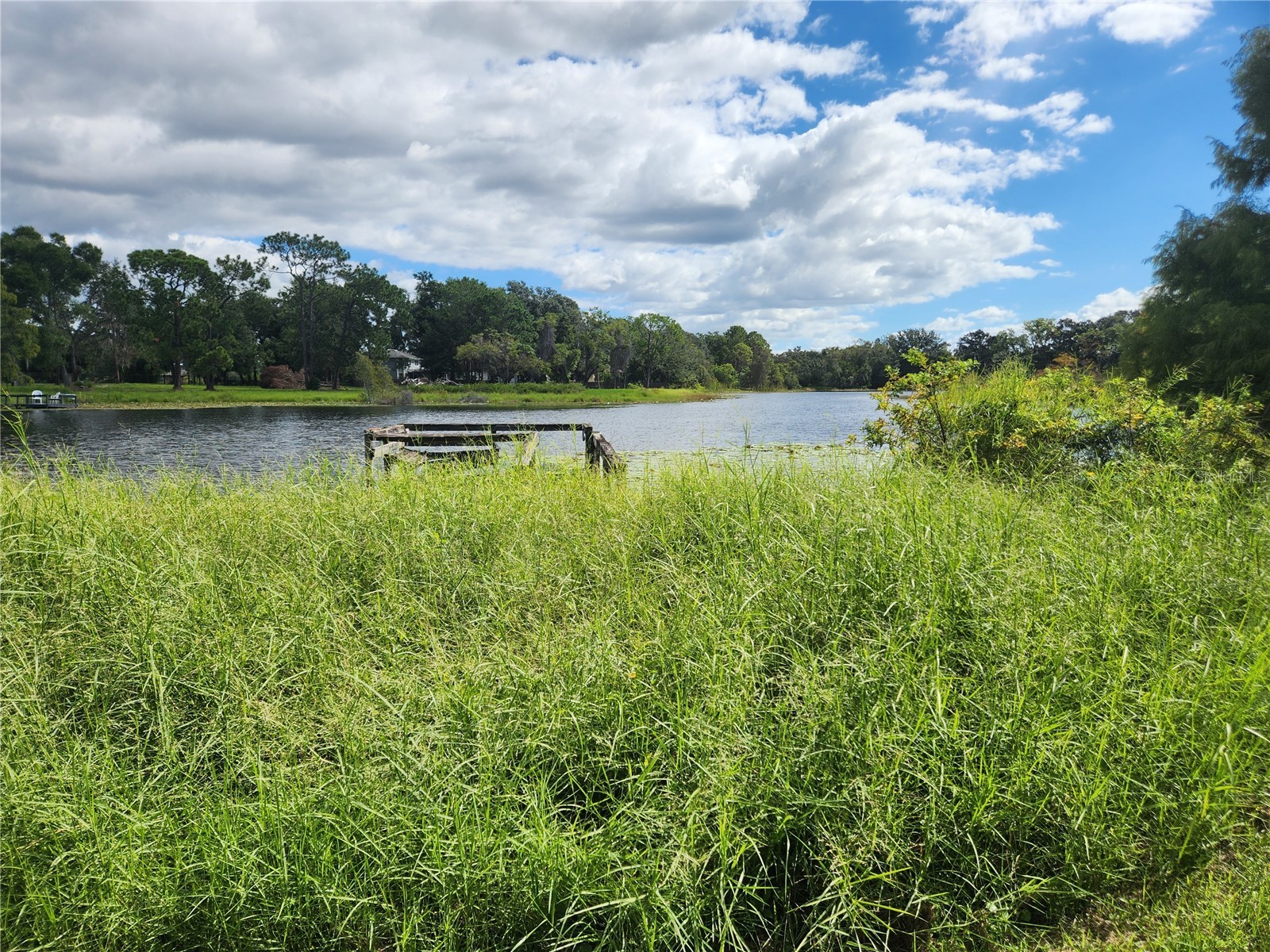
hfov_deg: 73.9
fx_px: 844
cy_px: 476
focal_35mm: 23
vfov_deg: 58.9
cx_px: 635
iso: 20
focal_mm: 5.4
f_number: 1.8
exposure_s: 1/2404
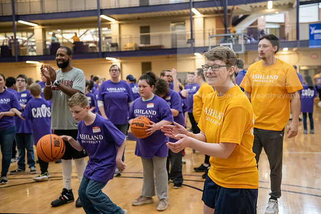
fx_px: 428
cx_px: 160
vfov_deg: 28.1
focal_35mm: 48
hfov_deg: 41.1
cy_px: 107
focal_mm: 48
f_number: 3.5
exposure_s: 1/200
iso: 2500
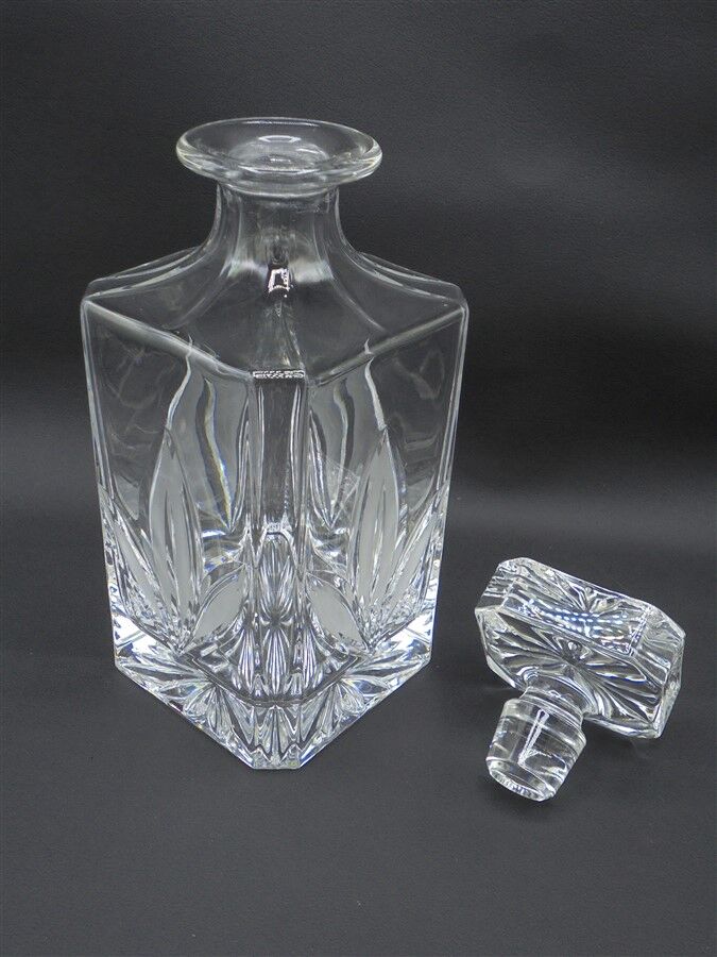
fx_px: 1049
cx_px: 358
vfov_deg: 49.0
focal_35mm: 38
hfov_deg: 37.7
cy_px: 478
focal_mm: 6.9
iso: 100
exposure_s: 1/30
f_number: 4.2
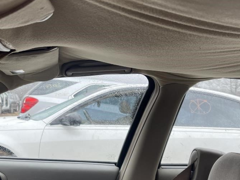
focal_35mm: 48
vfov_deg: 30.2
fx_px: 333
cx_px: 80
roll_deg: -2.7
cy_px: 77
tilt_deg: +8.9
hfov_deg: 39.2
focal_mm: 5.1
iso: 40
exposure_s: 1/121
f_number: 1.6
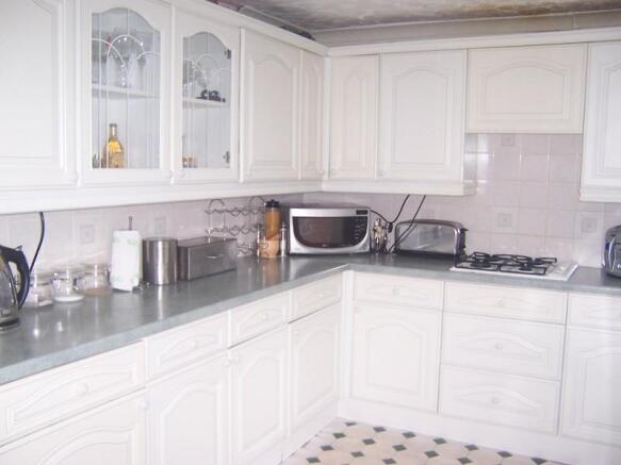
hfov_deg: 51.4
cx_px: 310
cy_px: 232
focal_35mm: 36
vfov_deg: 39.6
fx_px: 646
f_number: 2.4
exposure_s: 1/60
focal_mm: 5.6
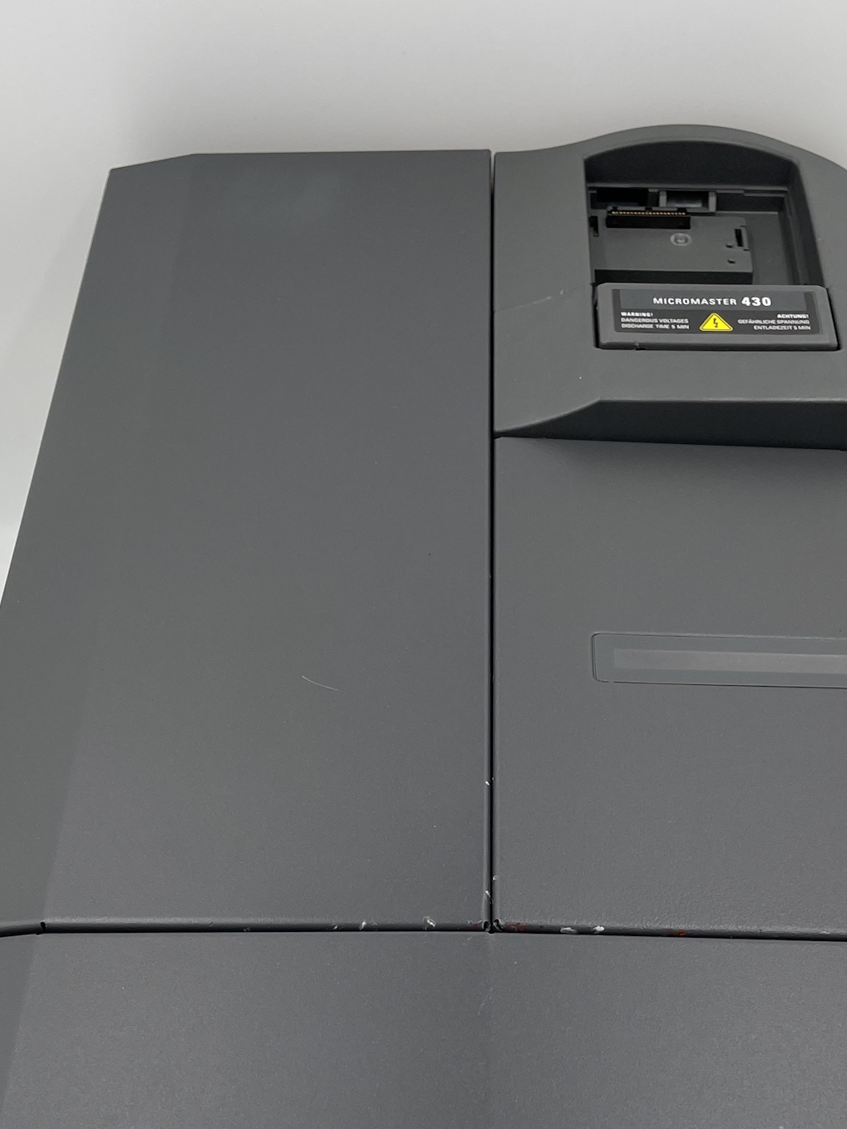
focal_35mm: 49
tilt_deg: -53.2
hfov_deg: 29.7
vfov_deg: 37.4
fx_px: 1598
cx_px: 480
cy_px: 918
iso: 32
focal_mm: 4.2
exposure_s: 1/255
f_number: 1.6
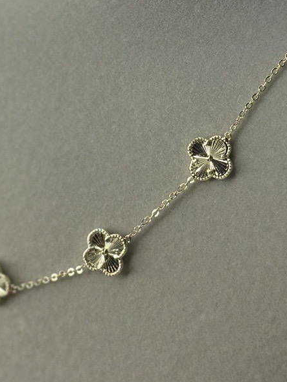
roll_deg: +1.5
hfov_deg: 9.5
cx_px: 71
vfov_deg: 12.5
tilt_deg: -26.7
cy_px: -6
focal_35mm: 156
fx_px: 1725
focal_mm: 6.86
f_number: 1.78
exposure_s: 1/487
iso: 80
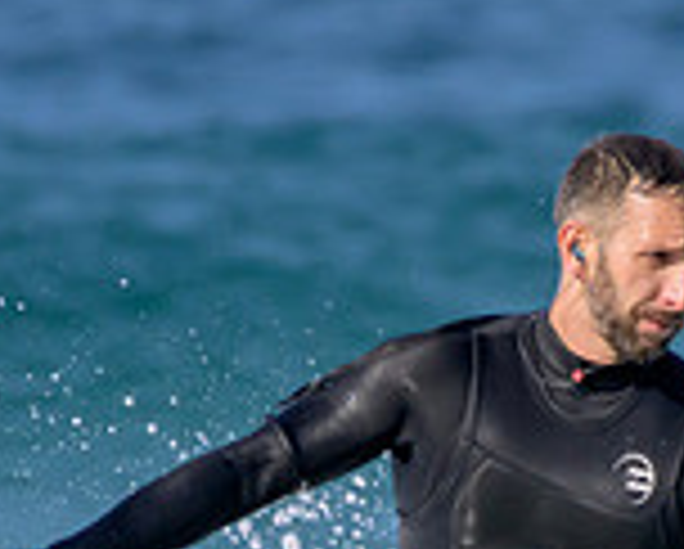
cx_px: 642
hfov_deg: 0.5
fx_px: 75363
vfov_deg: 0.4
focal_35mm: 3718
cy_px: 845
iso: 1000
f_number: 11
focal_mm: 1000
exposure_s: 1/2000
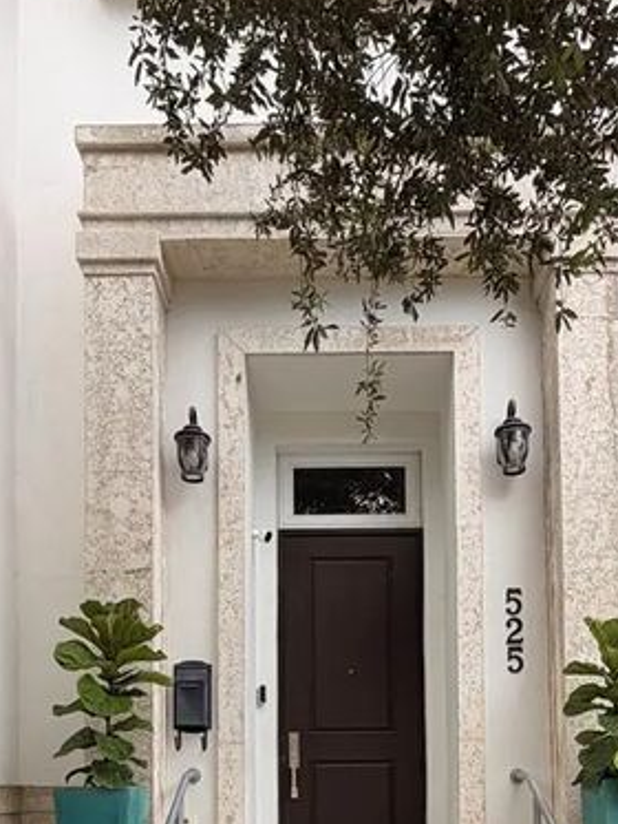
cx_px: 344
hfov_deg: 44.1
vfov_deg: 49.4
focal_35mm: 32
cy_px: 768
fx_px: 761
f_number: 2.2
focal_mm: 2.22
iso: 64
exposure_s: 1/121
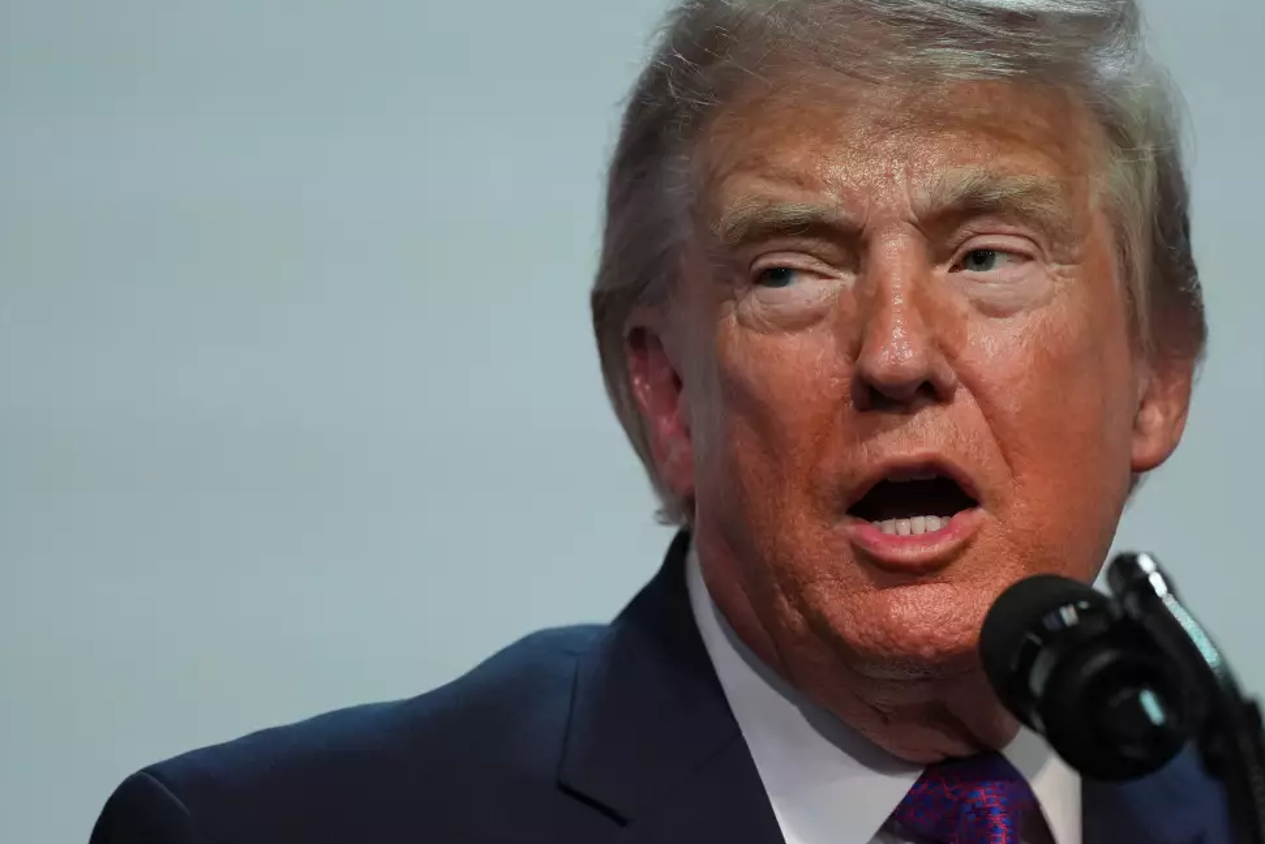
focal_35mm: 575
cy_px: 426
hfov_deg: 3.6
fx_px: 20206
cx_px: 756
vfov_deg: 2.4
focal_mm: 300
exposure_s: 1/250
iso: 1250
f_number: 2.8
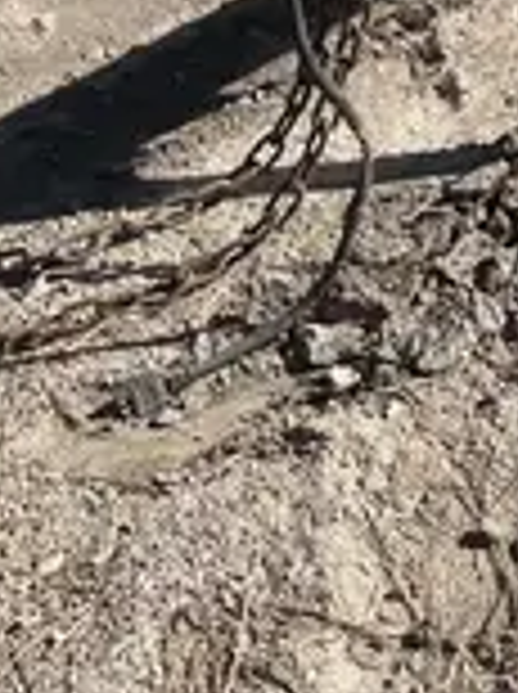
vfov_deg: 12.7
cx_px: 1171
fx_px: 2481
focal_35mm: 124
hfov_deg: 10.5
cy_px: -925
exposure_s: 1/3623
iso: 50
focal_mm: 5.1
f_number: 1.6
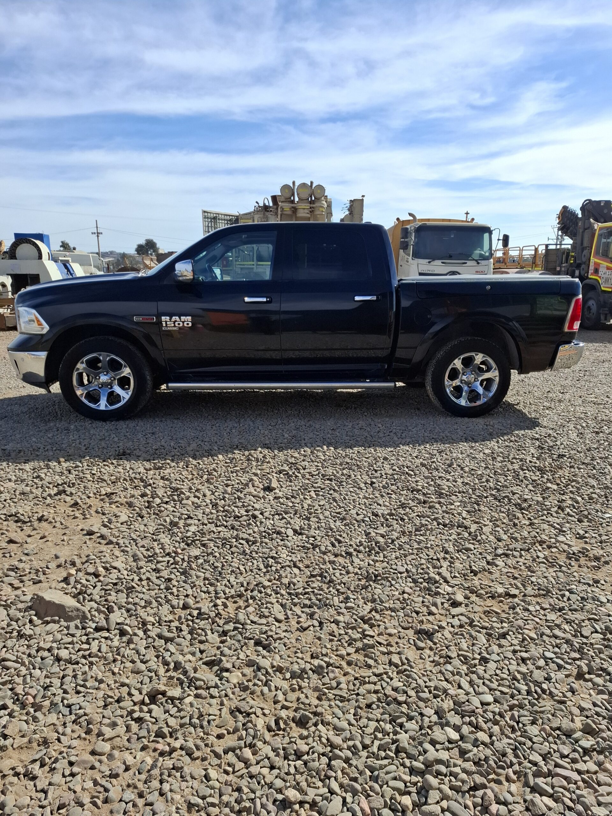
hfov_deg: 58.9
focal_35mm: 23
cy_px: 408
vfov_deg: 73.9
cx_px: 306
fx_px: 542
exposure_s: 1/2494
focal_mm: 5.54
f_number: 1.8
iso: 50
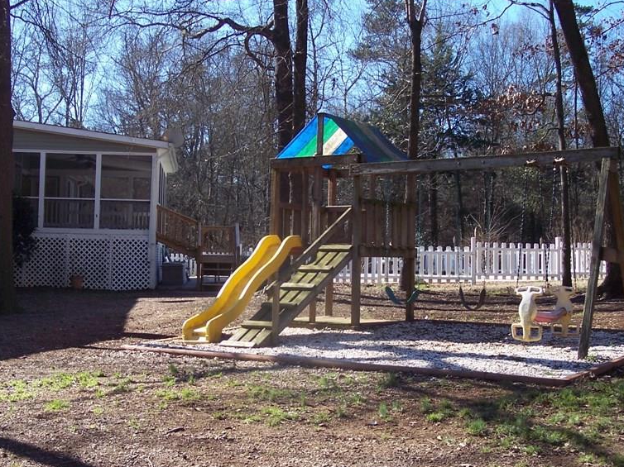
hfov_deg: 36.1
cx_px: 275
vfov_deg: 27.5
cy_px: 214
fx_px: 955
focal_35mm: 53
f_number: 3.4
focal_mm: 8
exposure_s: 1/350
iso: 100
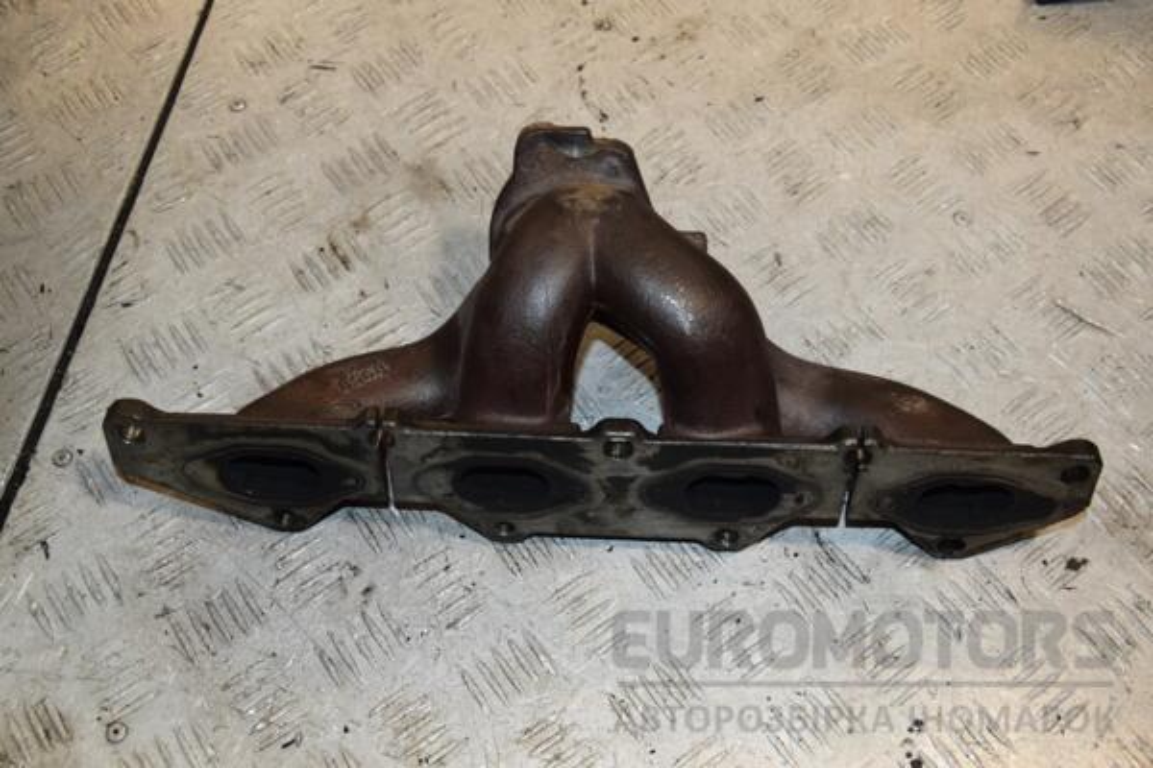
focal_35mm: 42
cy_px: 384
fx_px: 1345
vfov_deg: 31.9
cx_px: 576
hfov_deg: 46.4
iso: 800
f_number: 7.1
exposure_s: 1/200
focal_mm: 28
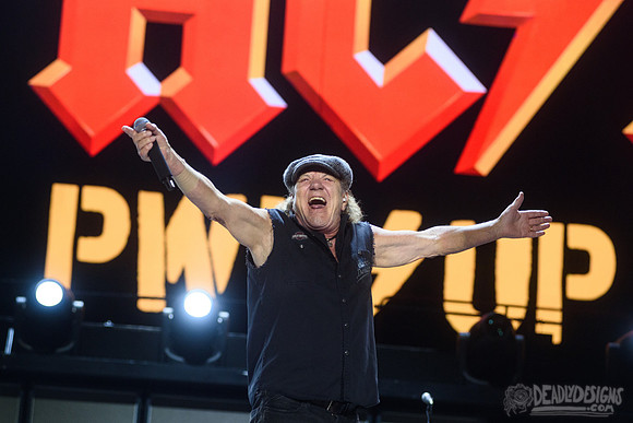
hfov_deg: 16.2
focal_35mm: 127
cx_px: 312
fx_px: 2226
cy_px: 209
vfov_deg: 10.8
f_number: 4
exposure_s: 1/800
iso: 2500
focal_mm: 116
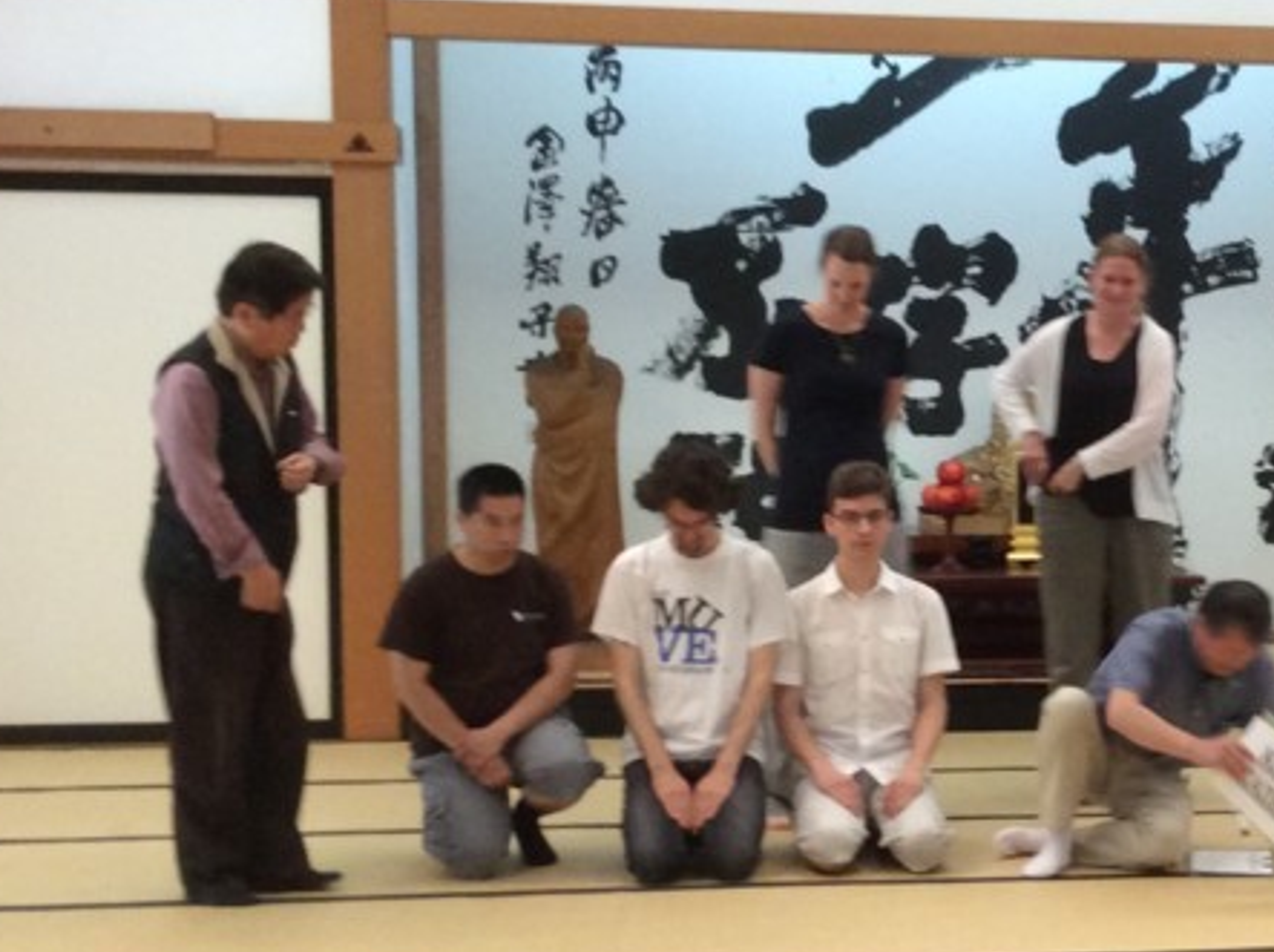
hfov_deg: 25.5
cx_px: 1153
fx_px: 2720
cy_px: 574
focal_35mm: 74
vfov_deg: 19.8
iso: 125
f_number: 2.4
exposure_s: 1/24
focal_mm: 3.3
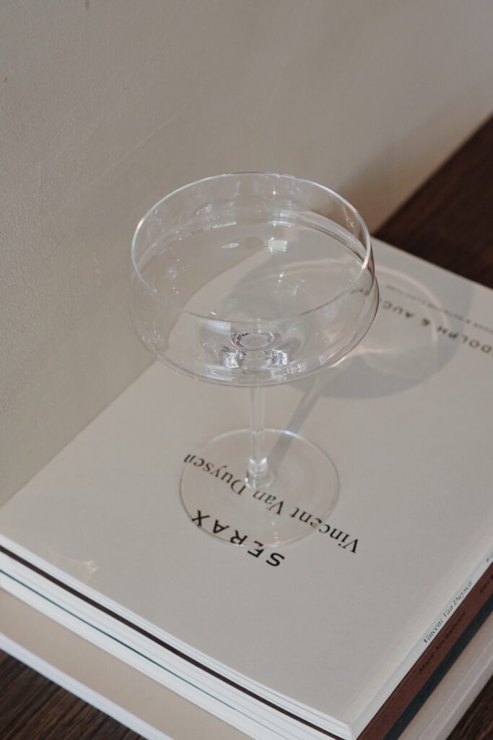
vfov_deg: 27.0
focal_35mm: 75
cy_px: 370
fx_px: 1540
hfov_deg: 18.2
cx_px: 246
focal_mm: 50
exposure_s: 1/160
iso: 1000
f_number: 4
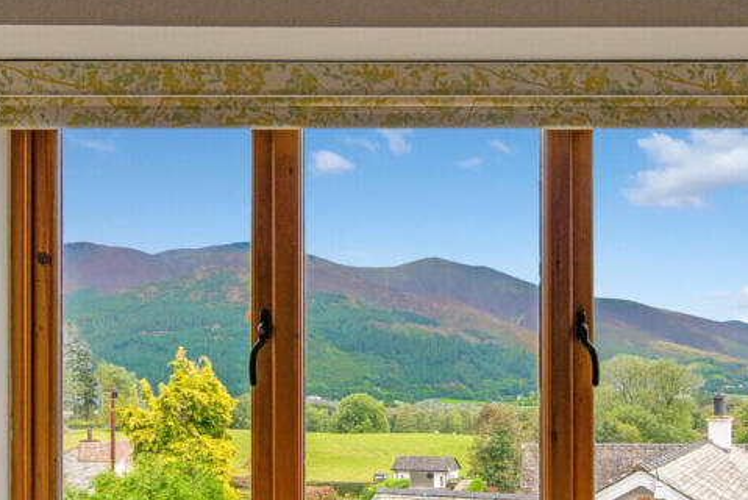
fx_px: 852
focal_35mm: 41
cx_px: 427
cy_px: 245
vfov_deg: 32.7
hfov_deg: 47.2
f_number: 7.1
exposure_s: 1/250
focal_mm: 20
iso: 220
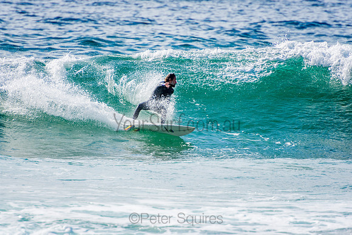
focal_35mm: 600
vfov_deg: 2.3
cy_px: 118
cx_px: 176
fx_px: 5868
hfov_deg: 3.4
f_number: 5.6
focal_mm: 400
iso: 320
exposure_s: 1/2000
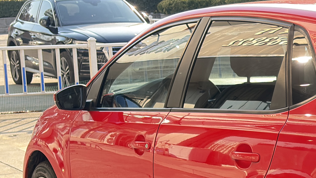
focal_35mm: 110
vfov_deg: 10.9
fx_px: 922
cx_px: 362
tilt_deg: -10.9
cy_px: 172
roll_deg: +1.9
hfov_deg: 18.6
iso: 50
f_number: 1.6
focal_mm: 5.96
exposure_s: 1/344
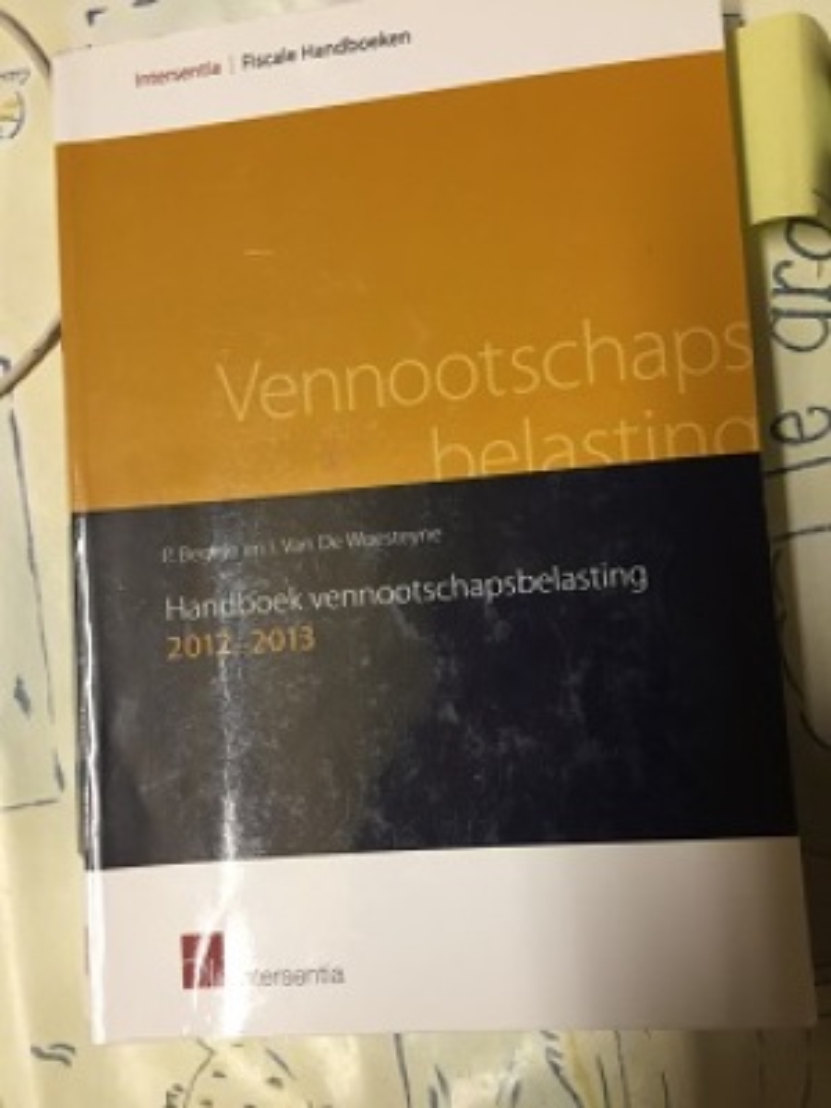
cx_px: 416
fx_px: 928
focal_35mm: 29
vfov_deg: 61.7
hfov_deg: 48.2
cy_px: 554
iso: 100
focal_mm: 4.15
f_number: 2.2
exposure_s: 1/33
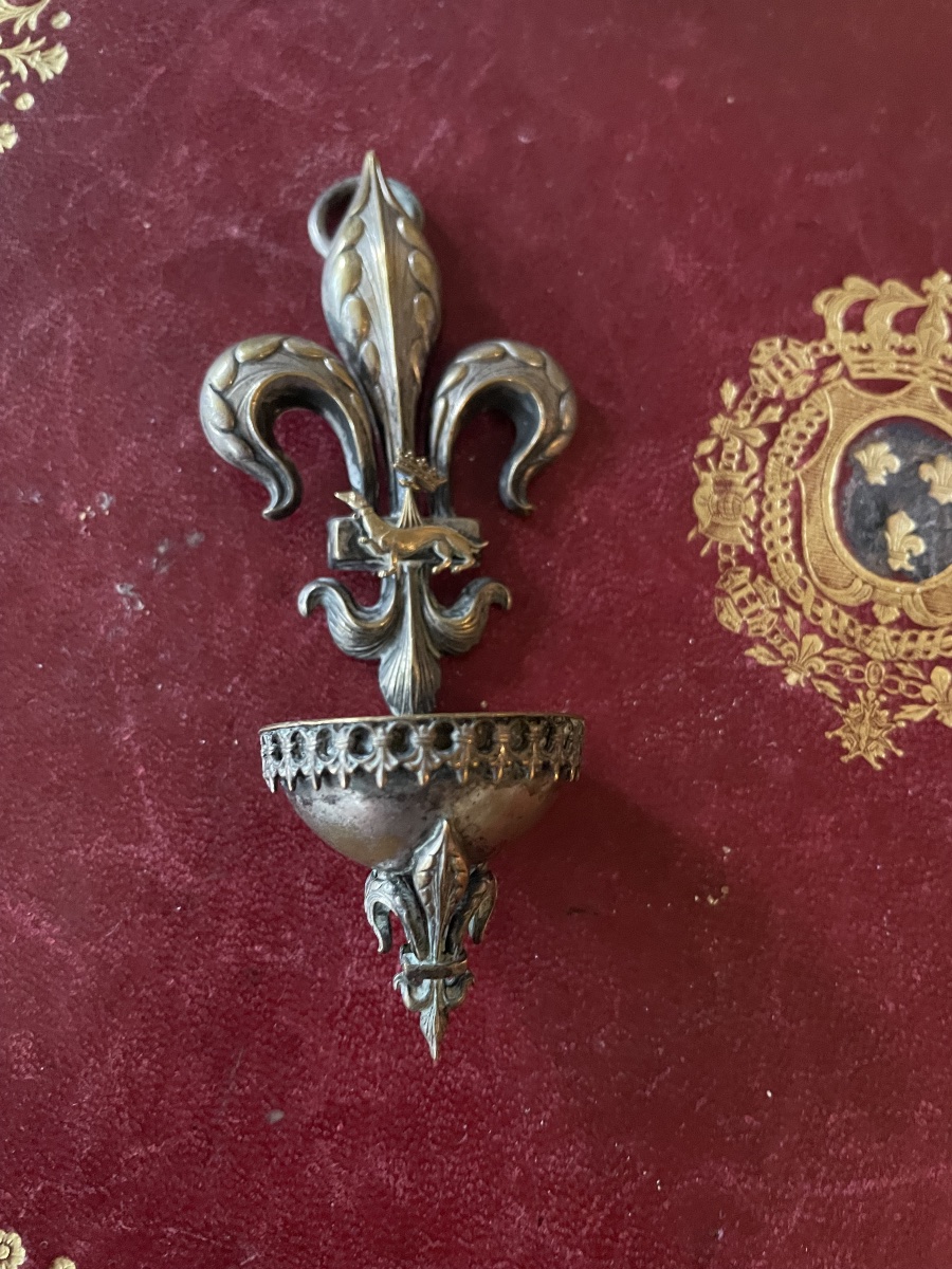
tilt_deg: -80.4
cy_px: 634
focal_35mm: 26
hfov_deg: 53.1
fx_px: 953
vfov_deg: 67.3
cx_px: 476
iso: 800
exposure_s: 1/25
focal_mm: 4.2
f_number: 1.6
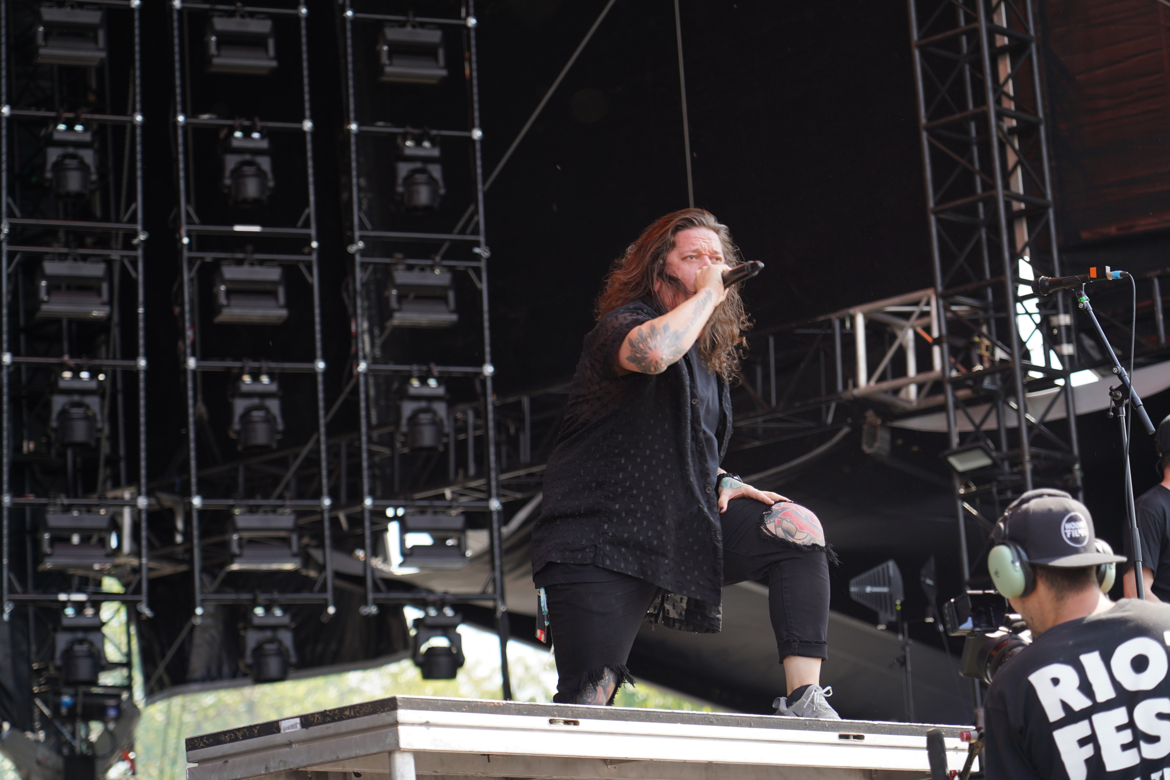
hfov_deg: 19.5
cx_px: 585
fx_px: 3412
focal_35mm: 105
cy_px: 390
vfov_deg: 13.0
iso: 100
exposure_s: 1/160
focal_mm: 105
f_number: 4.5
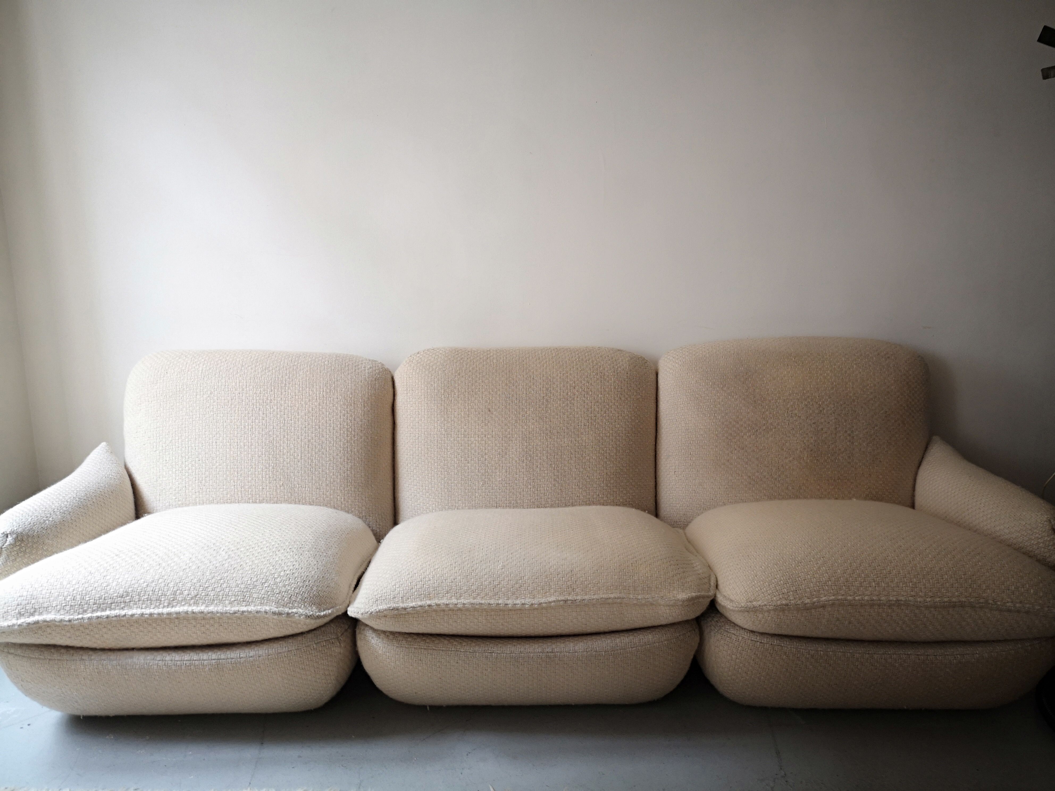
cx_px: 528
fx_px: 823
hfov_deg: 65.3
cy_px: 396
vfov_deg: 51.4
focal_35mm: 27
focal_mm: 3.95
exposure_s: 1/50
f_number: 1.8
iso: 100
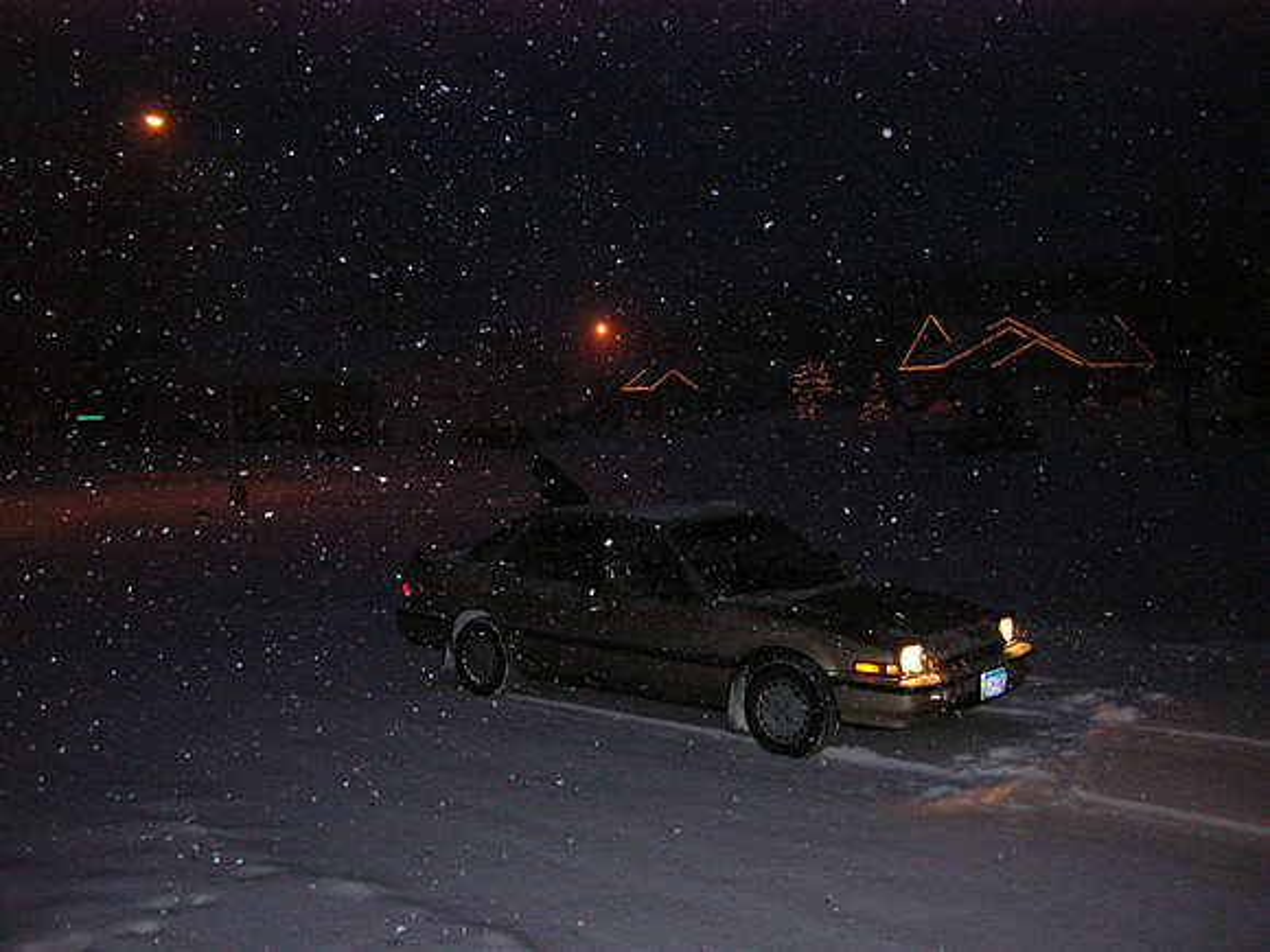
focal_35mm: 34
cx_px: 635
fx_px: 1247
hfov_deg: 54.0
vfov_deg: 41.8
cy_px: 476
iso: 200
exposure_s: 1/60.1
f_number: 2.9
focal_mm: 5.7
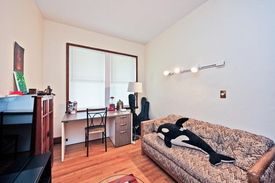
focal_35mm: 14
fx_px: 107
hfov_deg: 104.3
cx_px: 138
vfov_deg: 81.2
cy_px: 92
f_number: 4
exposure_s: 1/60
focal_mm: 14
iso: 500
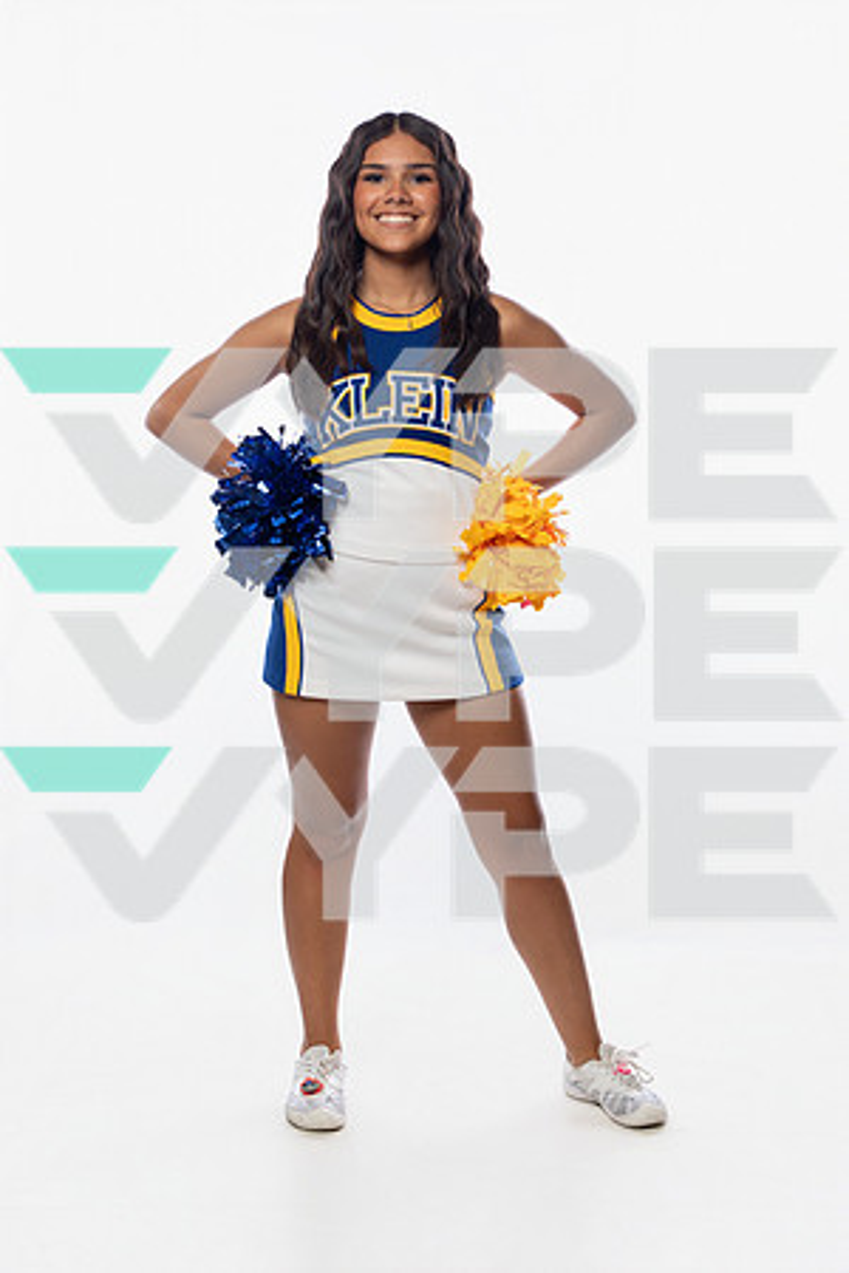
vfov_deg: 28.8
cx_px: 424
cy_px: 636
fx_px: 2476
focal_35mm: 70
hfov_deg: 19.5
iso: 640
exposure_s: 1/250
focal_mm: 70
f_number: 5.6
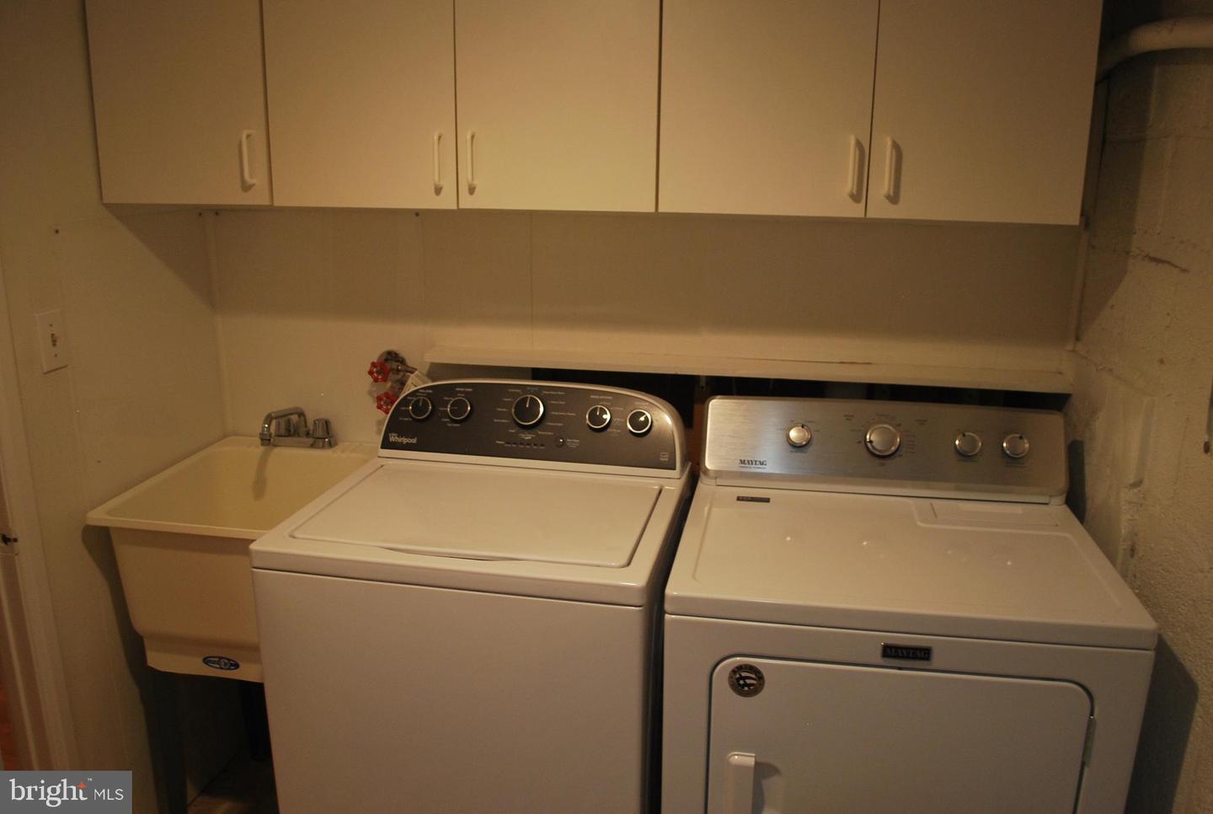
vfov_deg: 48.1
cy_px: 407
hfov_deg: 67.3
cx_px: 606
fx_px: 911
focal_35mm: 27
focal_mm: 18
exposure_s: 1/30
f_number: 3.5
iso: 450
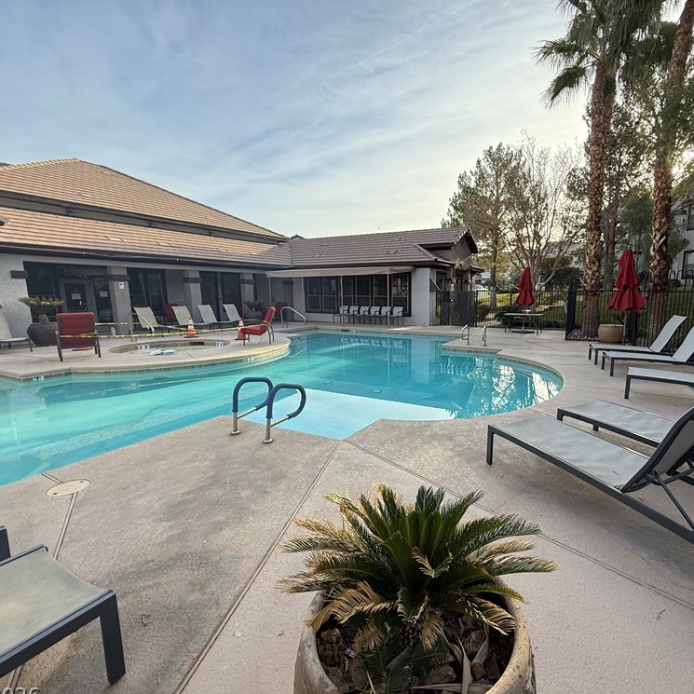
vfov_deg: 84.0
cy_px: 353
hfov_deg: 83.0
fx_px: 386
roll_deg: +0.1
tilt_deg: -8.9
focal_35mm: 17
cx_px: 415
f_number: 2.2
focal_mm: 2.22
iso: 64
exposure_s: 1/664
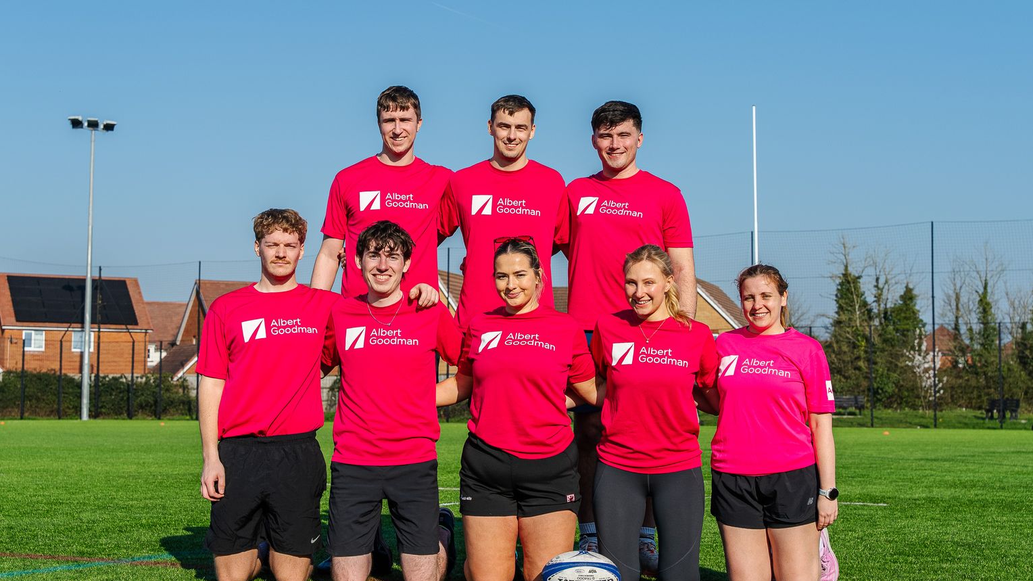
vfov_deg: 21.1
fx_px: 1561
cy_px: 271
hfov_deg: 36.6
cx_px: 518
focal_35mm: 57
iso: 500
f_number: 6.3
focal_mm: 54.2
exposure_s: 1/2000
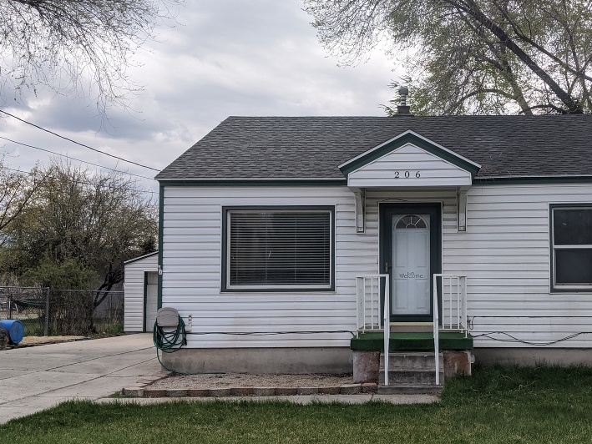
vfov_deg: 36.8
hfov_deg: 47.1
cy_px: 253
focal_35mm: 39
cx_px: 394
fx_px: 667
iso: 70
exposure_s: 1/3344
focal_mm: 4.44
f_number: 1.8
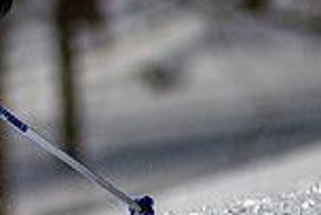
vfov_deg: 0.8
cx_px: -112
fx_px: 15295
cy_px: -7
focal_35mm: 1712
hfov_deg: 1.2
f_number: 2.8
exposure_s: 1/8000
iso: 100
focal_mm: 300
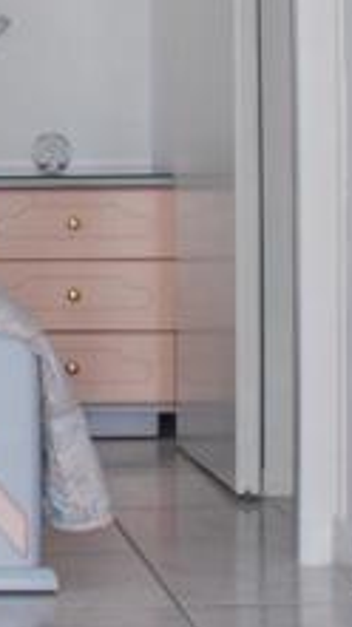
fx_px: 2643
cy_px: -1
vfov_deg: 13.3
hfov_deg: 7.2
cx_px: -497
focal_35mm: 159
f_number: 5.6
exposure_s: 1/125
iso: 400
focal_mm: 28
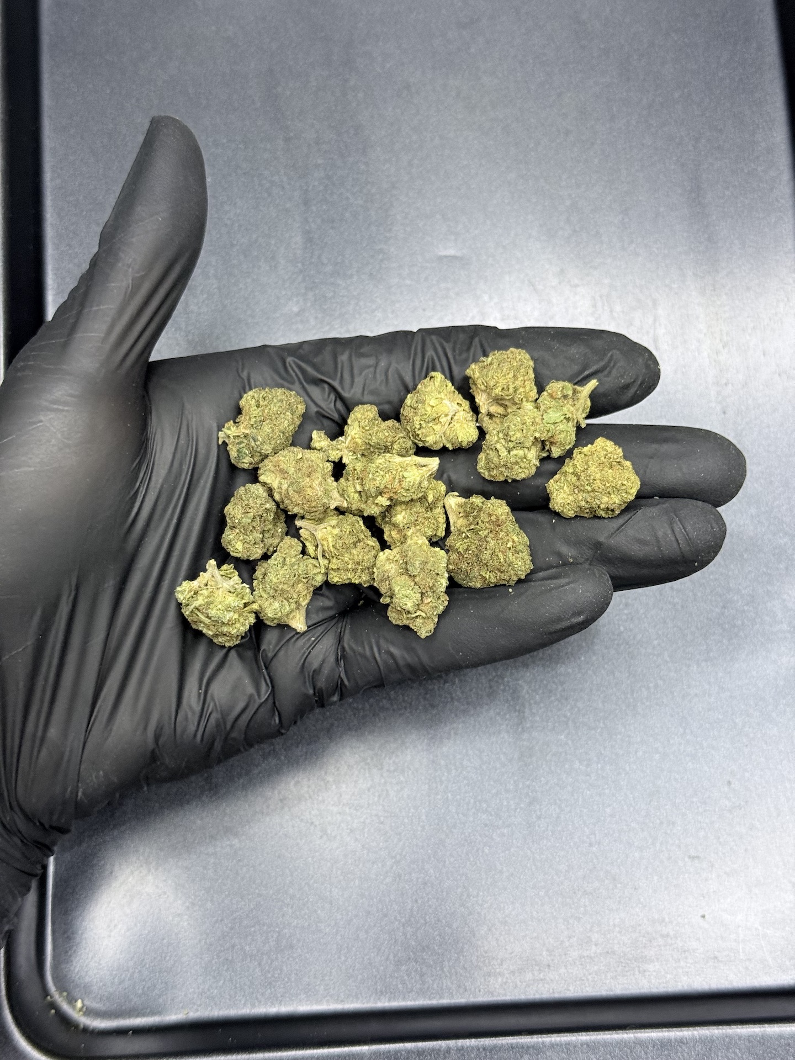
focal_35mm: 48
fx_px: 1470
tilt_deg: -78.0
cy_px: 530
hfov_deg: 30.3
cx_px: 398
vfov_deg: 39.7
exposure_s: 1/60
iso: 160
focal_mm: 6.76
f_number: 1.78
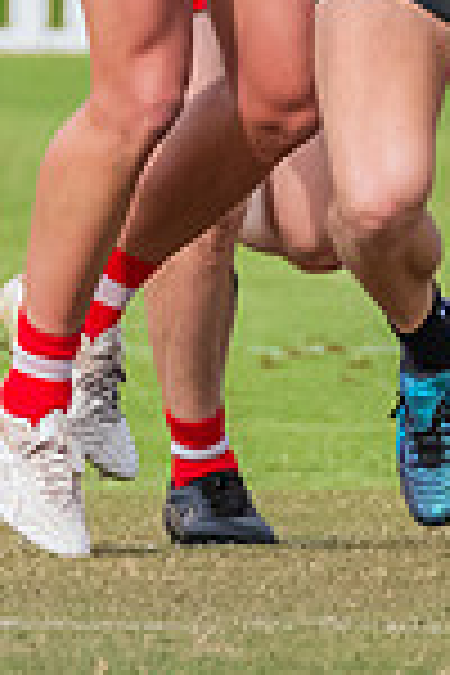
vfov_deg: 0.6
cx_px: 577
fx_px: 64270
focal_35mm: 3428
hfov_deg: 0.4
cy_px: -339
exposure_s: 1/1600
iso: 800
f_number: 8
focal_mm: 420
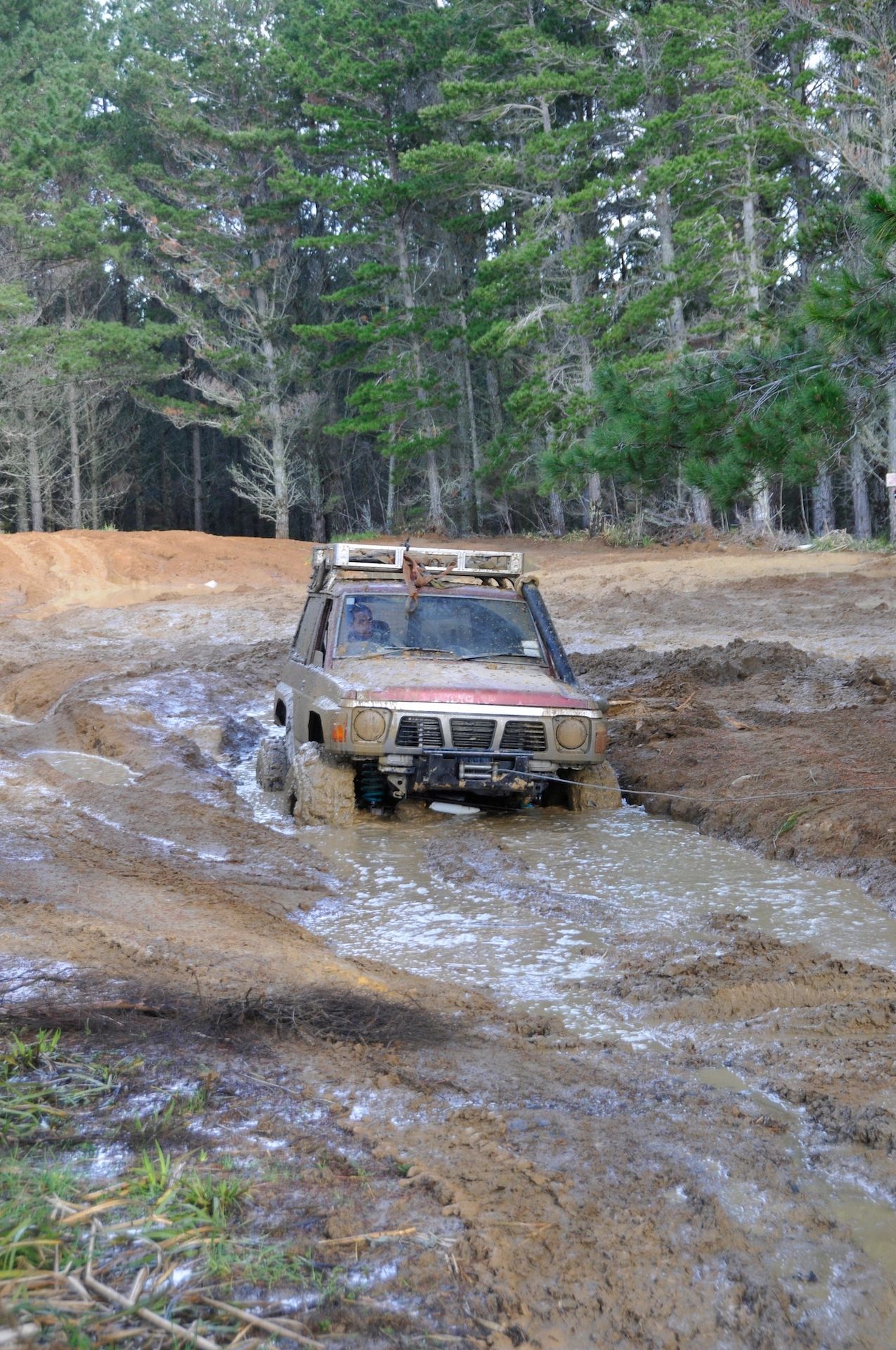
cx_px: 448
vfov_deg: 29.3
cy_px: 675
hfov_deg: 19.7
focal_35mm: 69
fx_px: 2583
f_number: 5.6
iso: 400
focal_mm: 46
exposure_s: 1/200
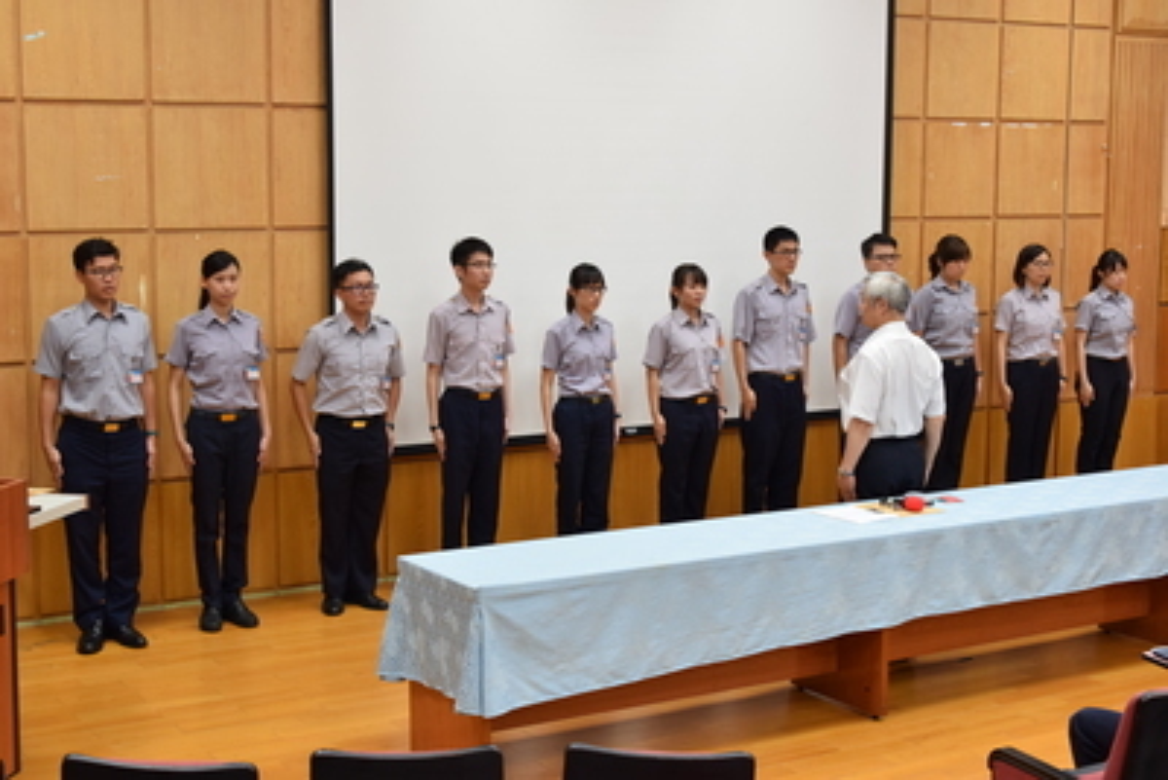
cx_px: 584
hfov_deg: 35.0
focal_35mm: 57
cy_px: 390
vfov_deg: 23.8
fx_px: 1850
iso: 800
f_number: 5.6
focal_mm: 38
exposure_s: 1/80
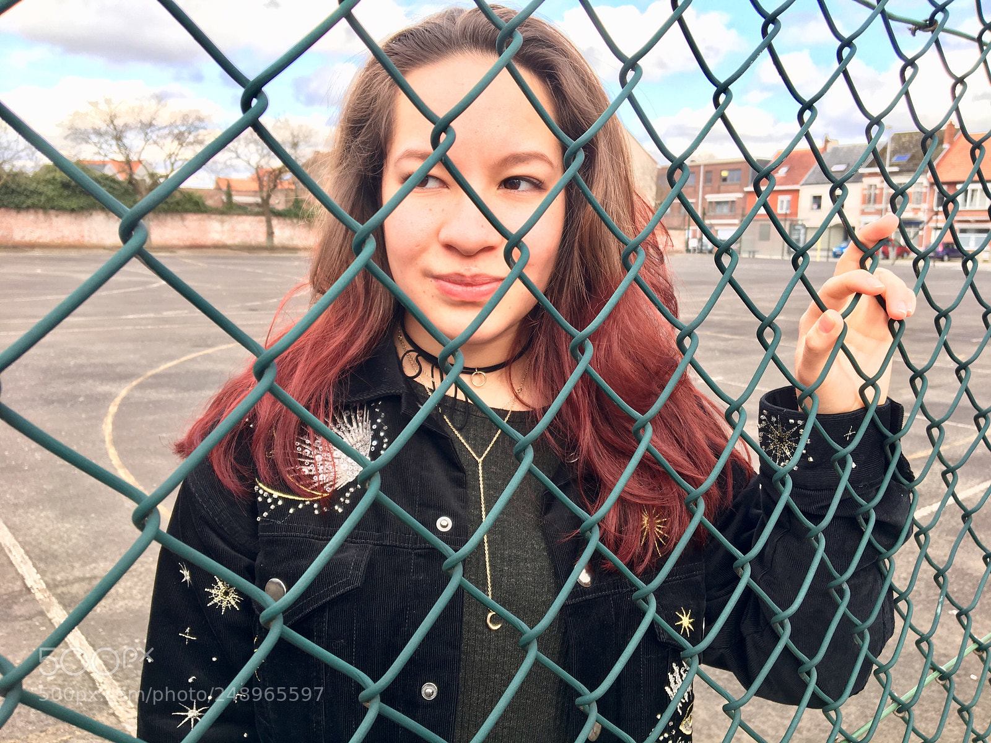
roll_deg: -0.5
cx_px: 496
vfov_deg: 48.2
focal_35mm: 29
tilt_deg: -8.3
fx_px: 830
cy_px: 372
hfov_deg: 61.7
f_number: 2.2
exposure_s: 1/150
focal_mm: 4.15
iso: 25
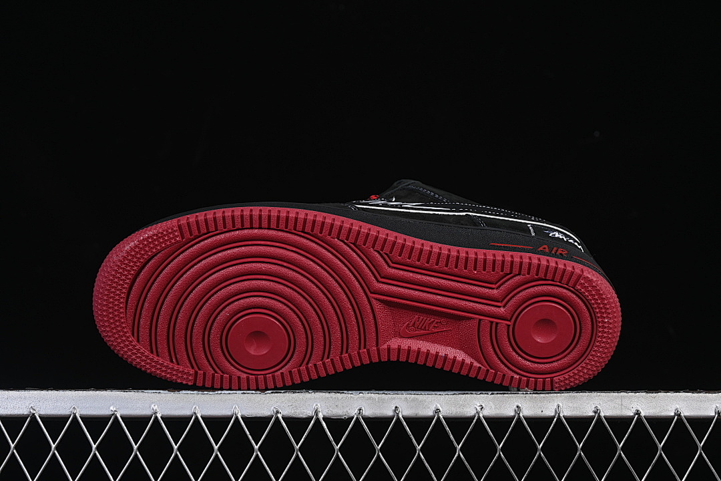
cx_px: 360
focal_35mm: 75
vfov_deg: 18.2
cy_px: 240
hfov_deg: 27.0
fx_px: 1502
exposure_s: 1/60
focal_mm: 50
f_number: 7.1
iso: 160
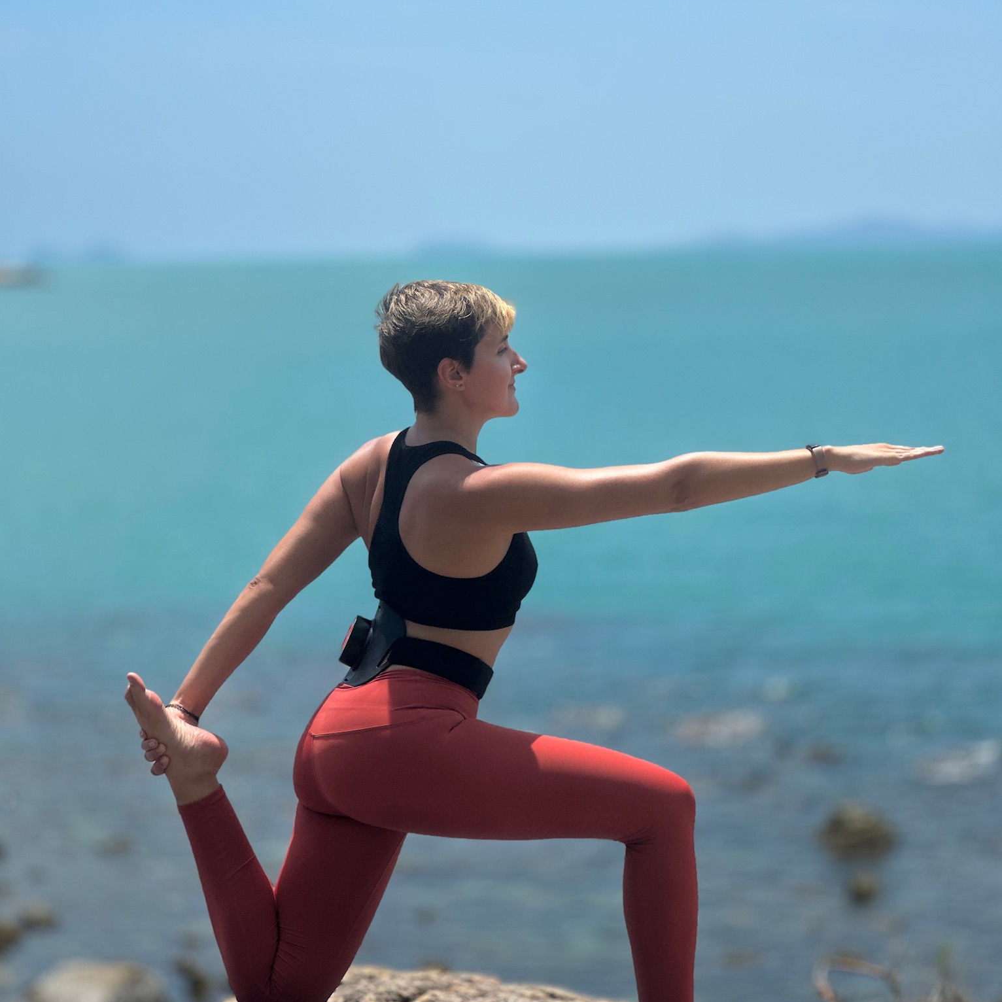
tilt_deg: -4.4
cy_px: 502
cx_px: 502
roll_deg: +1.5
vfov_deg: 19.1
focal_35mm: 91
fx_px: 2980
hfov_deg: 19.1
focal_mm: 9
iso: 32
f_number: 2.8
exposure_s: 1/1024
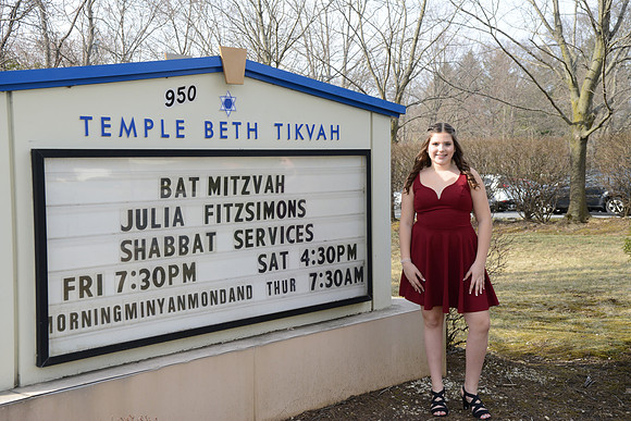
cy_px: 210
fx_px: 841
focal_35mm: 48
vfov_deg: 28.1
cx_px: 316
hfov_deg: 41.1
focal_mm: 48
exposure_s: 1/250
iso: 500
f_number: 10
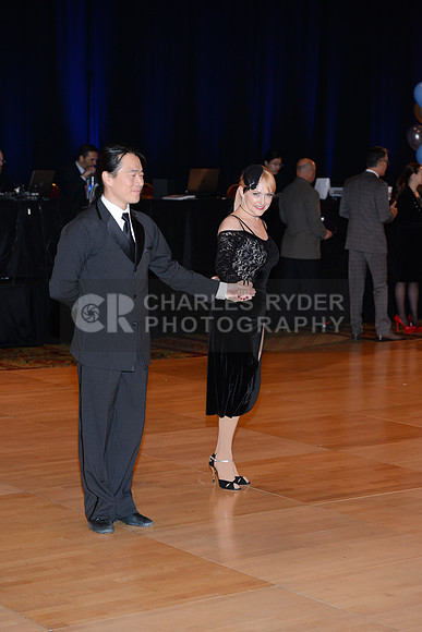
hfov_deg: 15.9
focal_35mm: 86
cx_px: 211
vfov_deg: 23.6
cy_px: 316
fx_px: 1511
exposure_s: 1/200
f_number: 4.5
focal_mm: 86
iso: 1250
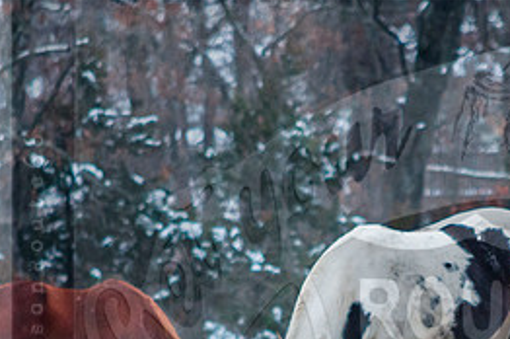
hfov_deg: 2.1
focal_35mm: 996
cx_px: 372
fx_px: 14092
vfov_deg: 1.4
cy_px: 359
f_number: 5.6
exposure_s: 1/15
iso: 1600
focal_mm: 300
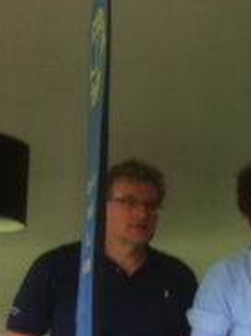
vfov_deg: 15.9
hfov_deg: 10.7
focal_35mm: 122
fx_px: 1181
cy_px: 330
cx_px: 559
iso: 80
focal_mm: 3.85
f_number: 2.8
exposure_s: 1/17
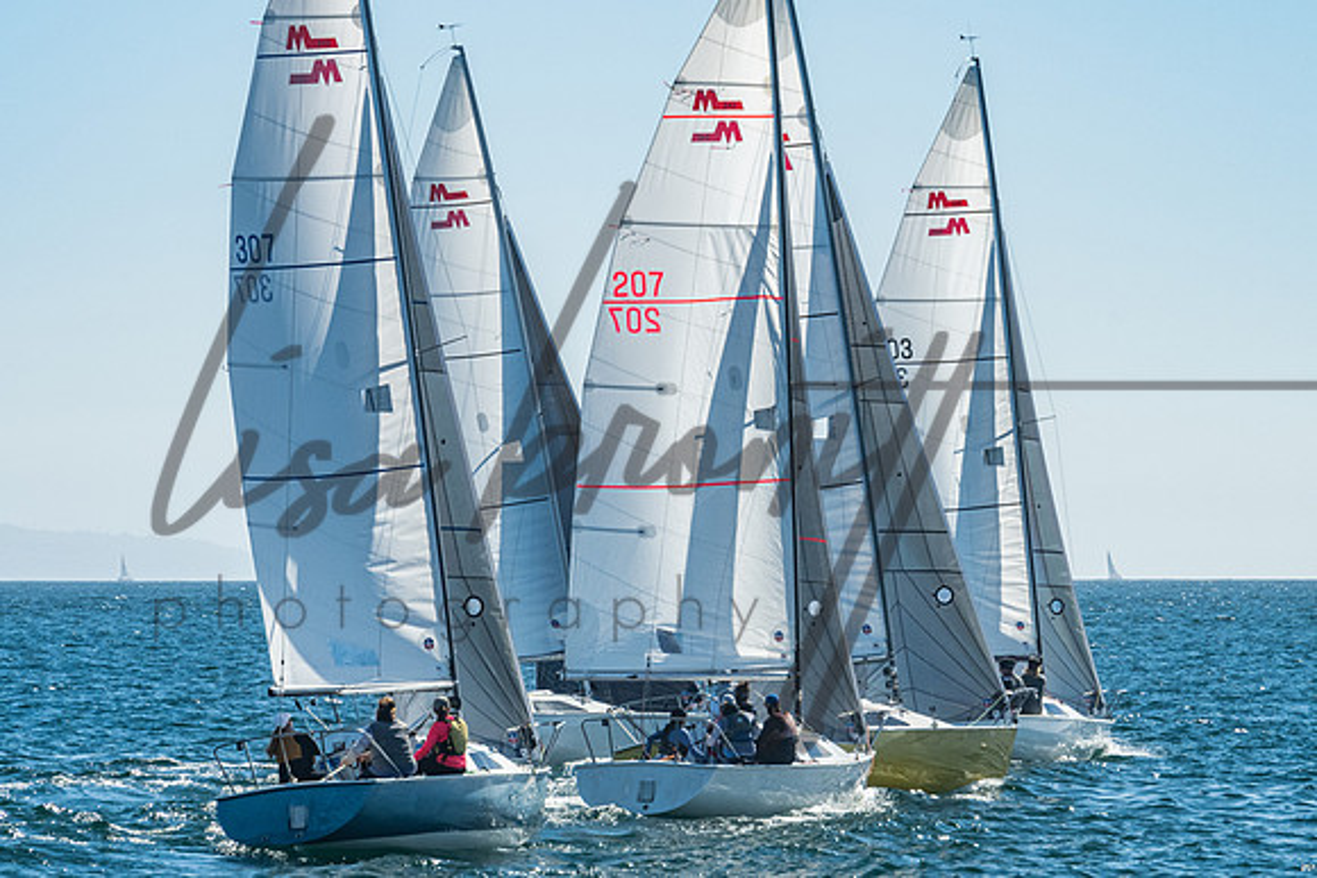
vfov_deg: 4.9
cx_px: 589
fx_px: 10249
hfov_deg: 7.4
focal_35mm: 280
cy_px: 325
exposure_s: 1/500
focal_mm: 165
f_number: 10
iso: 400
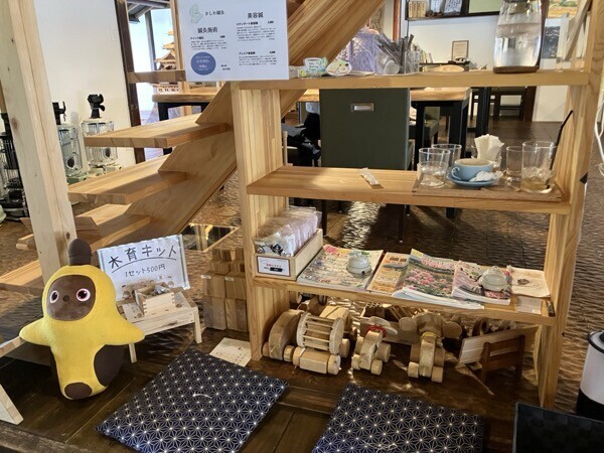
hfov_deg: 63.4
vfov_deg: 49.7
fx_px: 489
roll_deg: +0.8
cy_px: 226
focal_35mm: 28
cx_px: 302
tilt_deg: -18.2
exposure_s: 1/40
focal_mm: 3.99
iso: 400
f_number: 1.8
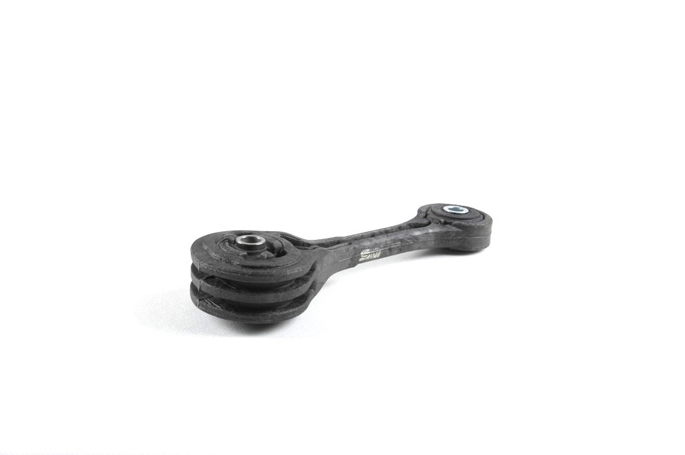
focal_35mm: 38
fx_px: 722
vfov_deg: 35.0
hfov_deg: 50.7
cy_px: 228
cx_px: 342
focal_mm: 38
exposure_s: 1/320
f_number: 16
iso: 200
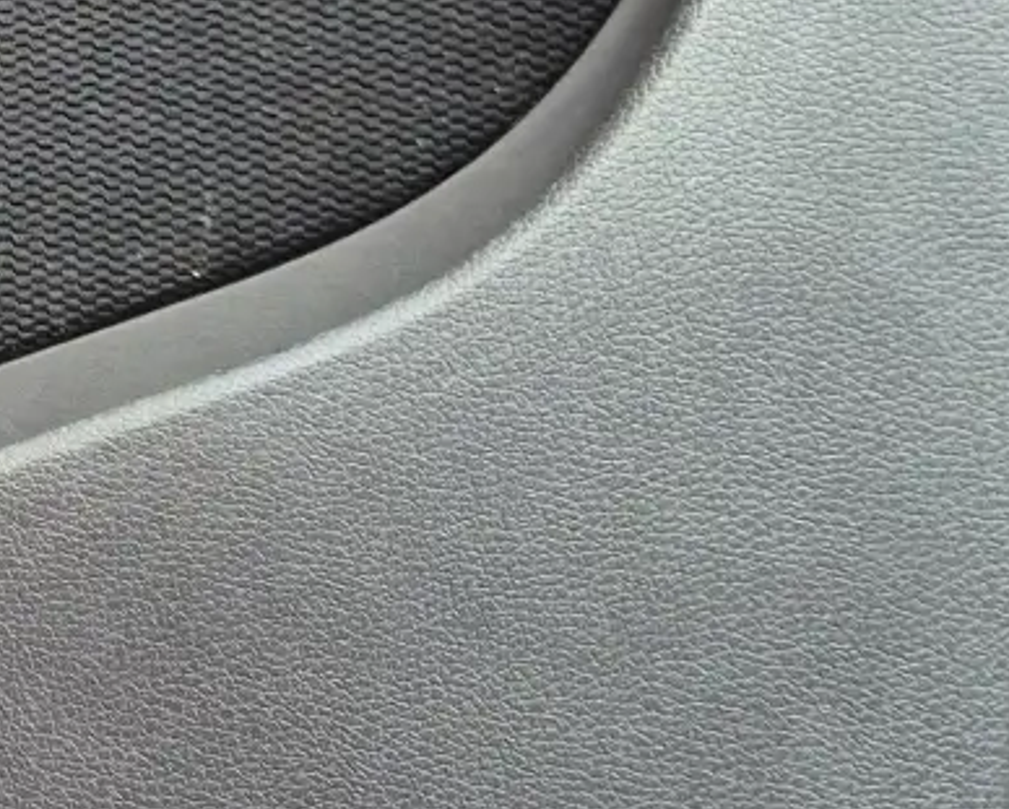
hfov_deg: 15.2
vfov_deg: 13.6
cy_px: -104
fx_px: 3317
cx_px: -733
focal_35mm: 111
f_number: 1.8
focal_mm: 5.4
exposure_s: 1/325
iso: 25
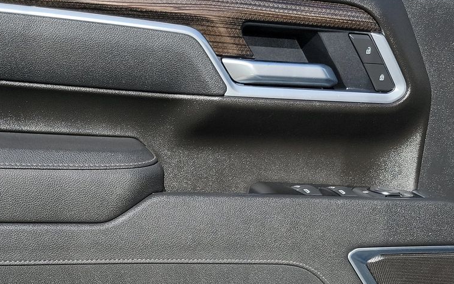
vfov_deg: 22.8
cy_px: 298
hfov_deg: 36.6
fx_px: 668
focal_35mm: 54
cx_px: 110
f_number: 1.8
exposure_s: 1/481
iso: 50
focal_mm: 6.7
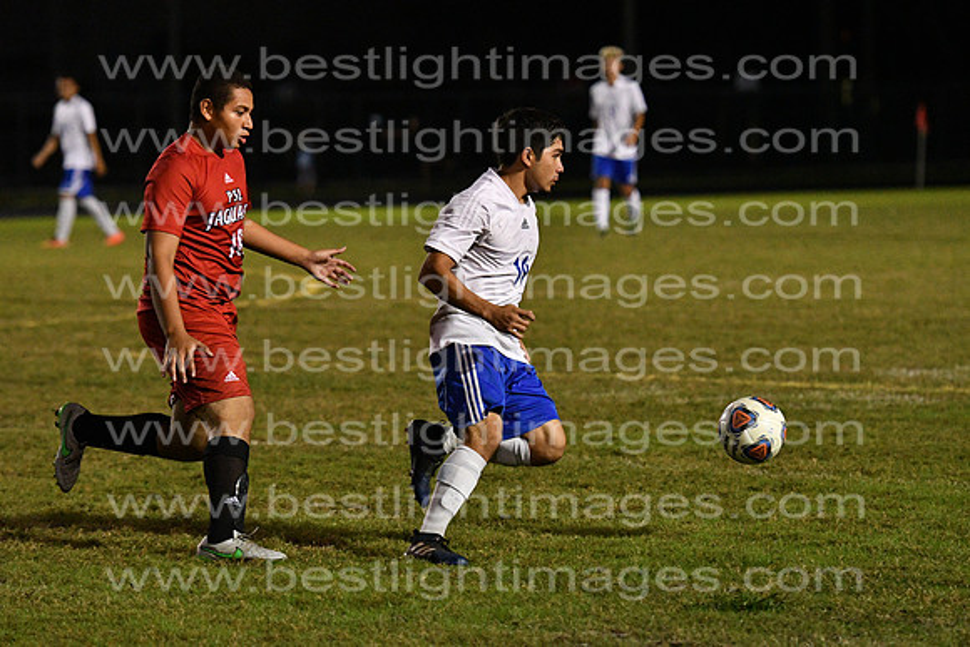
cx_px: 485
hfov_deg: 10.2
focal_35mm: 202
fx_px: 5457
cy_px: 324
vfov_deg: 6.8
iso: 6400
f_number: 4
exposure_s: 1/1000
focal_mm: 135
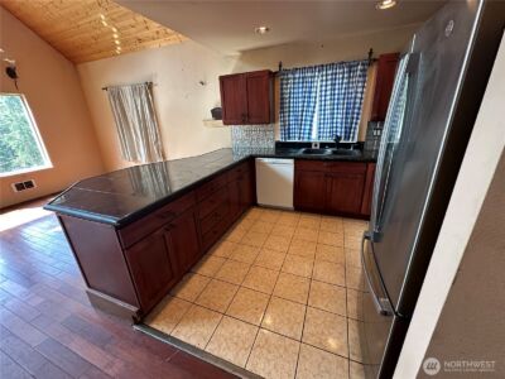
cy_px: 190
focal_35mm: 14
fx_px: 204
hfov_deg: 102.1
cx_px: 252
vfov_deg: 85.7
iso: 160
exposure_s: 1/60
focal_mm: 2.22
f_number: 2.2
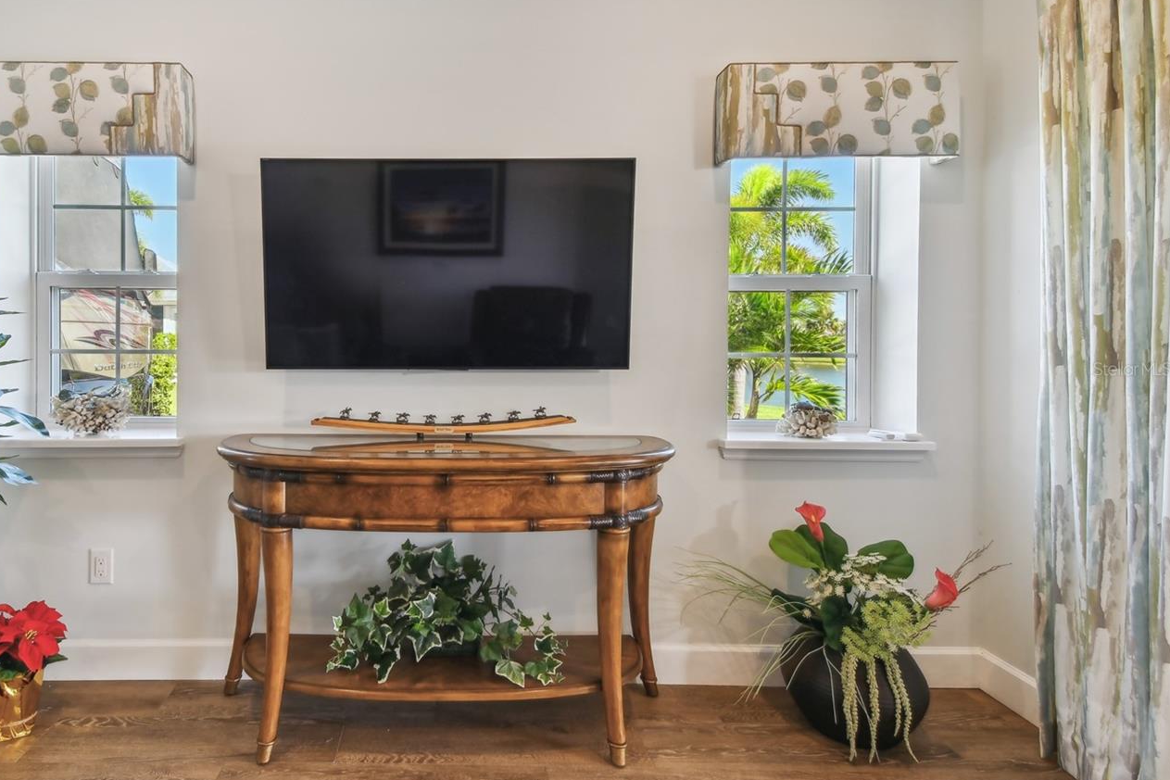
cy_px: 369
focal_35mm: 19
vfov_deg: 64.5
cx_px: 434
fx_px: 617
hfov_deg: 85.1
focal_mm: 10
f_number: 7.1
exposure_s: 1/50
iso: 100
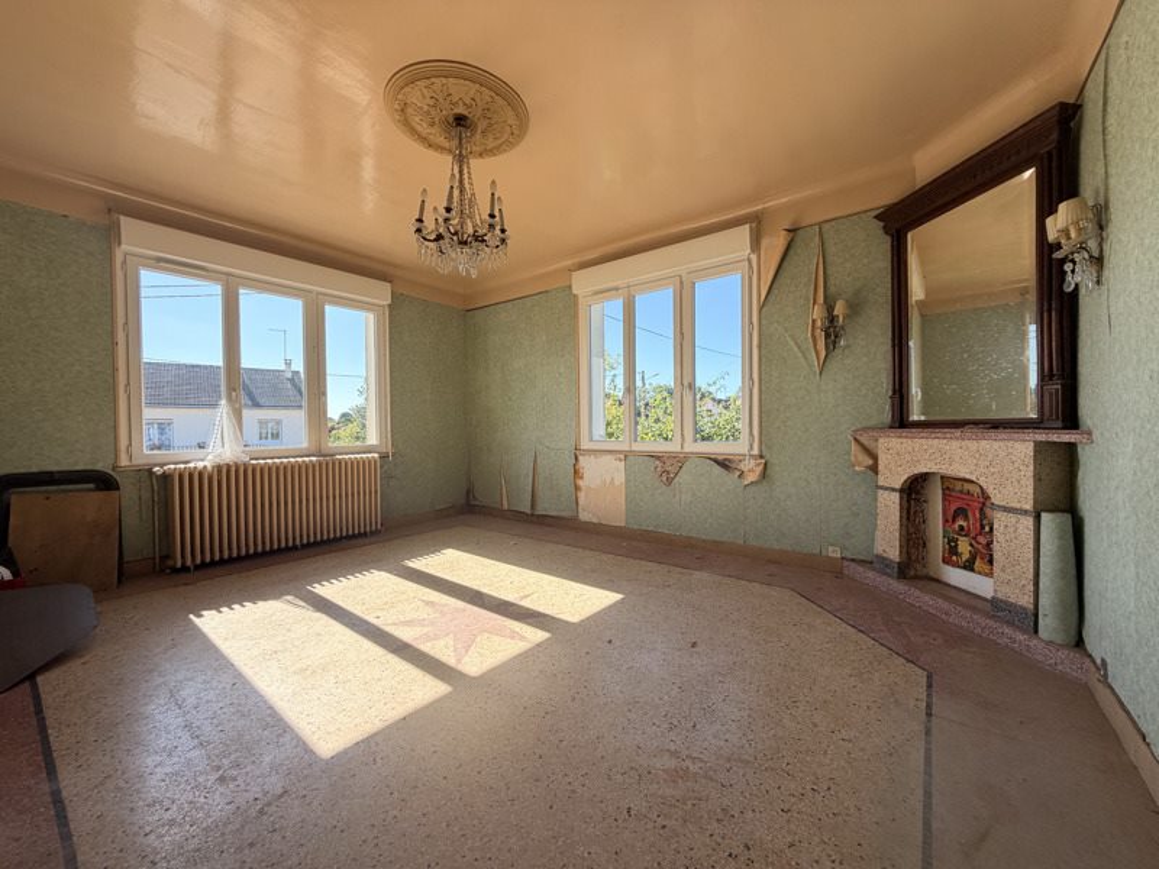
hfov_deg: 102.1
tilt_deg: -0.4
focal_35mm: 14
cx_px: 580
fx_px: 469
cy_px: 434
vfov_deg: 85.7
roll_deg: +1.5
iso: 50
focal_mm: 2.22
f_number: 2.2
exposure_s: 1/228
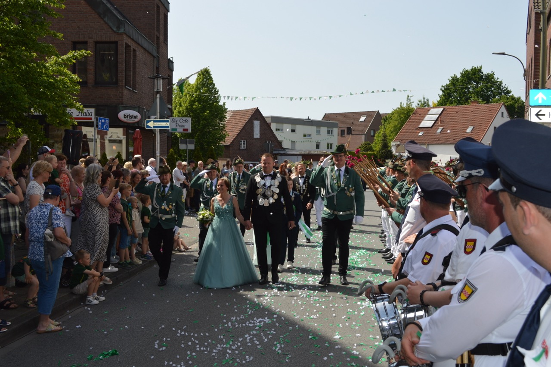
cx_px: 276
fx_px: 596
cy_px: 184
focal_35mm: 39
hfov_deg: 49.6
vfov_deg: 34.1
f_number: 7.1
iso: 100
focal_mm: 26
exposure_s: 1/200
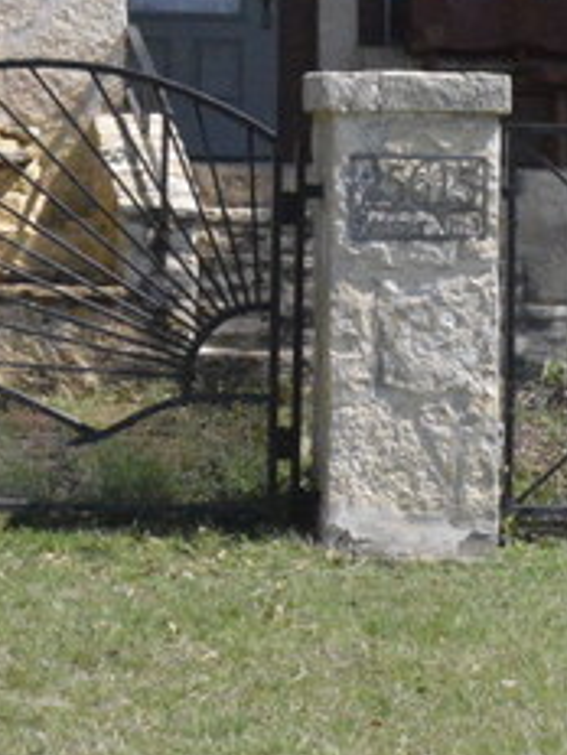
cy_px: -114
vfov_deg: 9.4
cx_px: -98
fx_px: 4543
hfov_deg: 7.1
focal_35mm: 208
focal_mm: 31
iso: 6400
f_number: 13
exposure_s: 1/1250
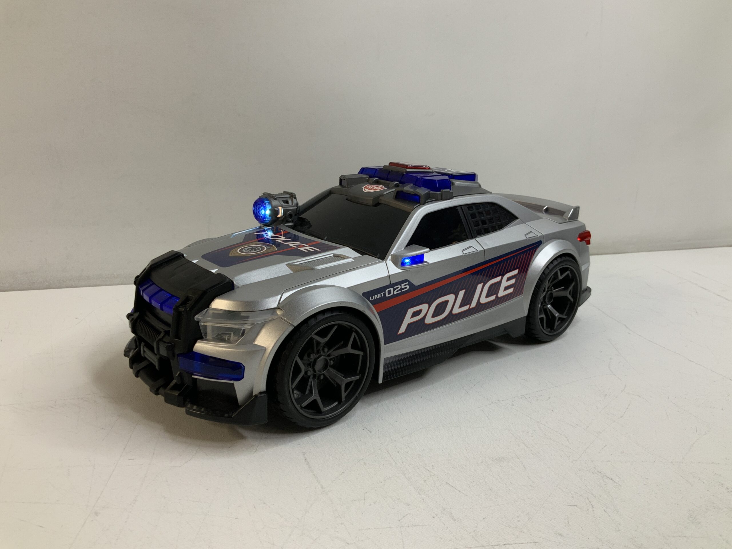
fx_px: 613
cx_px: 366
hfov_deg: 61.7
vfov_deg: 48.2
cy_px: 274
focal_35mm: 29
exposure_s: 1/120
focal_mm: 3
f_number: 1.8
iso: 50
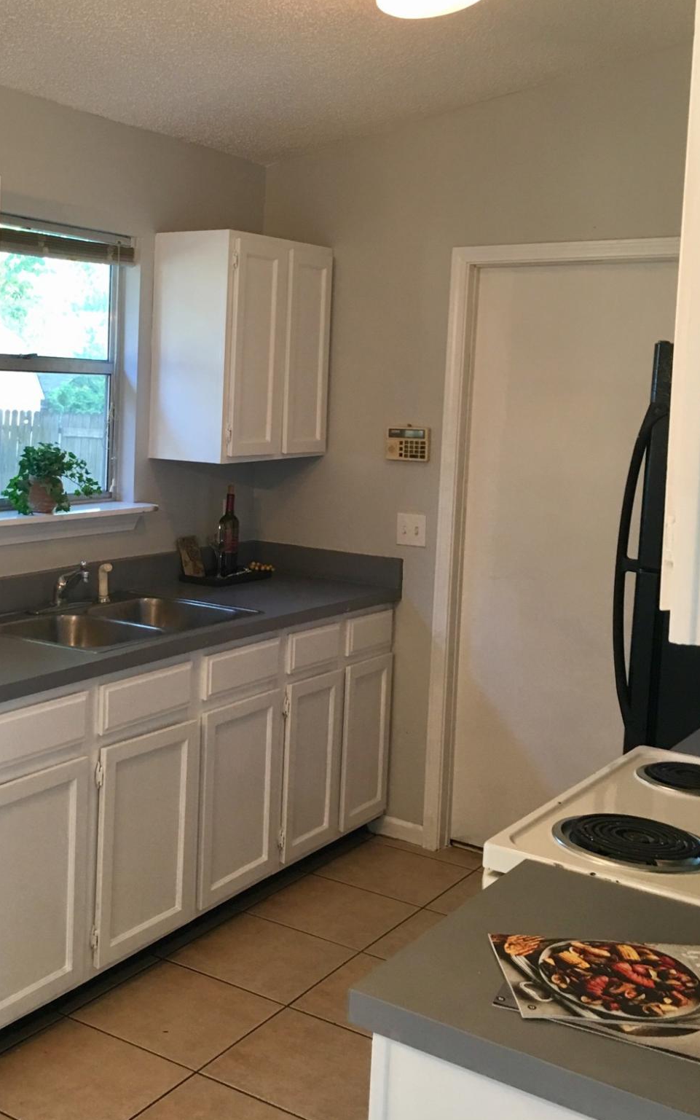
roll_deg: -1.2
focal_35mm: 40
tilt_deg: -3.7
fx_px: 1221
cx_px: 160
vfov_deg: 49.1
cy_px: 481
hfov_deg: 31.3
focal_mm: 4.15
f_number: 2.2
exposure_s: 1/15
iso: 50
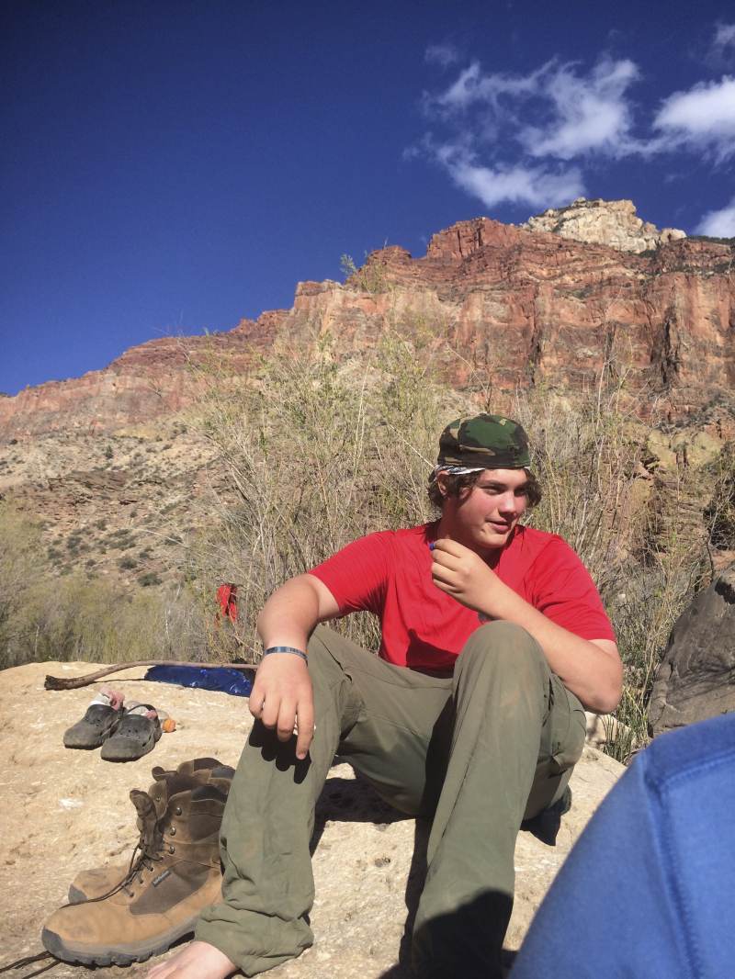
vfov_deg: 60.0
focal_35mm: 30
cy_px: 490
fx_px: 849
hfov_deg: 46.8
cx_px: 368
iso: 40
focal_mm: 4.12
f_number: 2.2
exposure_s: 1/2283
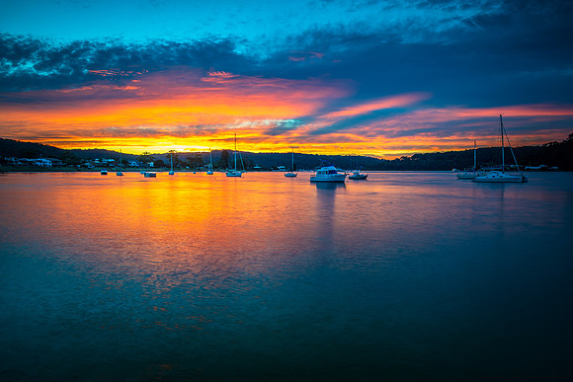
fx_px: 446
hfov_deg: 65.5
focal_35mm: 28
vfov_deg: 46.4
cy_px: 191
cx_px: 286
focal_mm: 28
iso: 80
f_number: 9
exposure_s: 2
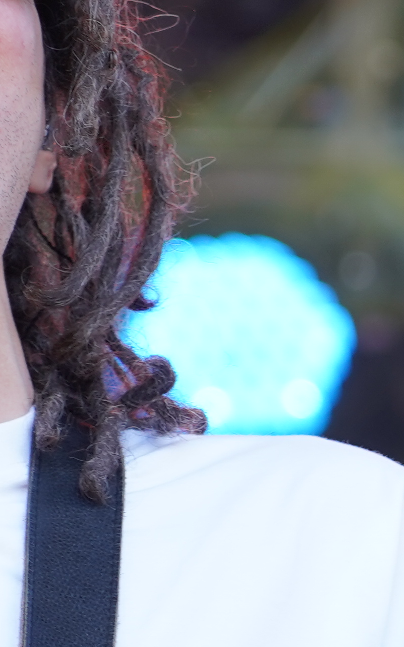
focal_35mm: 501
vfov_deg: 4.2
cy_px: 494
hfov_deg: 2.6
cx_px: 140
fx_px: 8828
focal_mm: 105
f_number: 4
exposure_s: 1/125
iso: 200
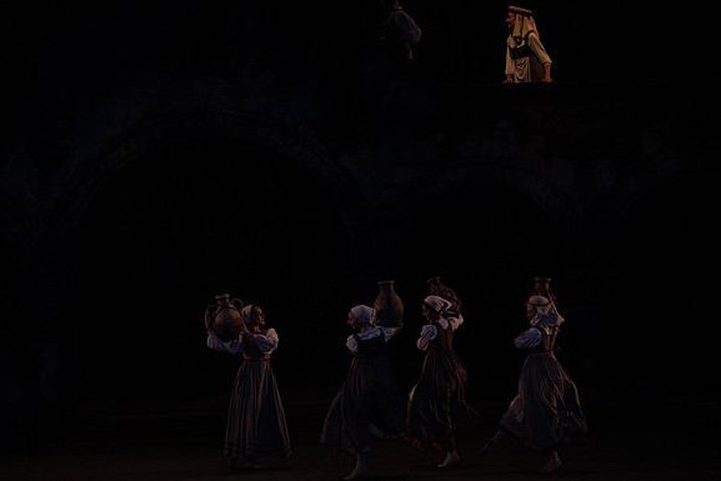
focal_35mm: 199
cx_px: 360
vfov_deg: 6.9
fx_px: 3986
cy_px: 240
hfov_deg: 10.3
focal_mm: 198
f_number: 5.6
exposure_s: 1/250
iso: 8000
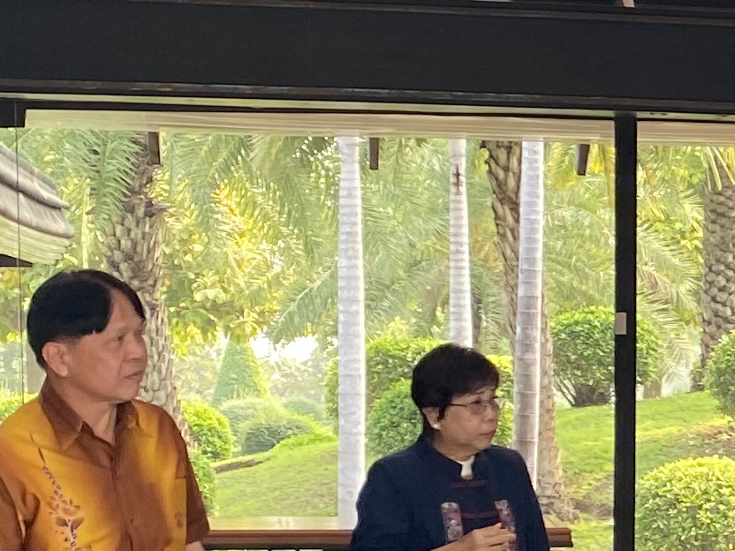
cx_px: 1208
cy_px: 459
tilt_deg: -1.5
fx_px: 2675
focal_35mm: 126
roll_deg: -0.2
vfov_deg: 11.7
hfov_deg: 14.3
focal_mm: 4.25
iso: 64
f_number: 1.8
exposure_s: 1/122
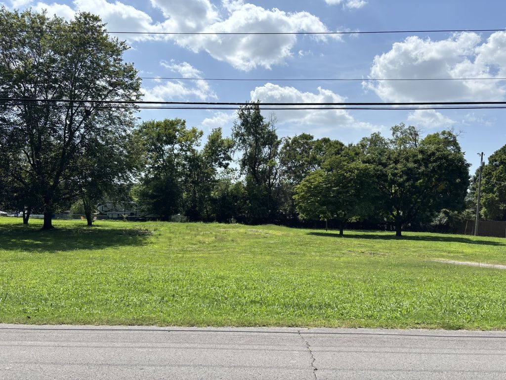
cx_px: 253
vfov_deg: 53.1
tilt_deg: +1.4
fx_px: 380
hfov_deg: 67.3
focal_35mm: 26
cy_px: 190
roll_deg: -1.3
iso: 50
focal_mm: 5.96
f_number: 1.6
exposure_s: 1/4425
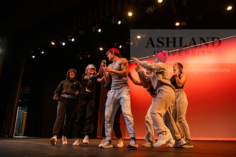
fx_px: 190
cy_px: 78
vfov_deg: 45.0
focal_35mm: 29
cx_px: 118
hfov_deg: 63.6
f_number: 3.5
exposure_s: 1/320
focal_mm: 29
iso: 4000
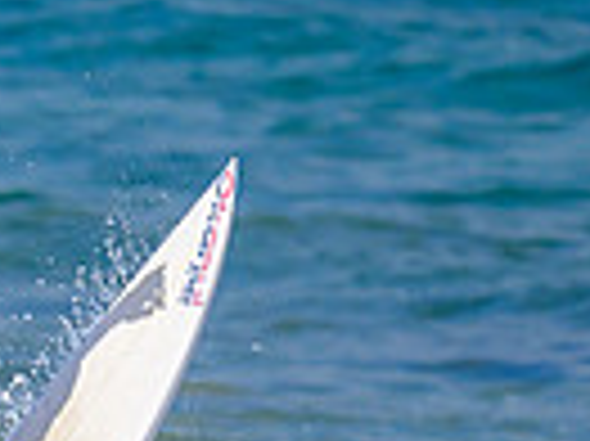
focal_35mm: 4688
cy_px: 776
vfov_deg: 0.3
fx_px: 79830
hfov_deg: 0.4
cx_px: -627
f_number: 6.3
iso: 220
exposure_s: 1/2000
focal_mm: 800
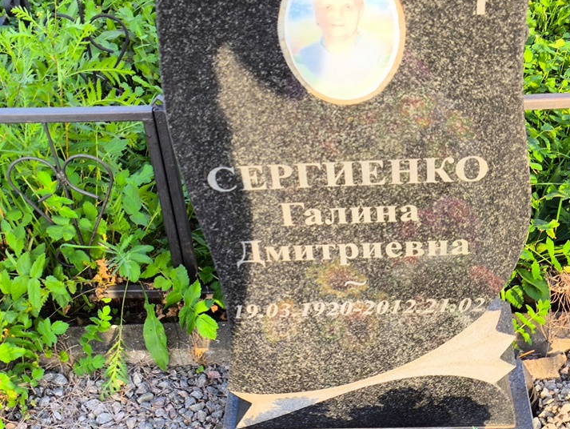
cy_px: 225
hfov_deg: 34.3
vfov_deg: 26.1
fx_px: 923
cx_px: 319
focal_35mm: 56
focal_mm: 4.71
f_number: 1.7
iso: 50
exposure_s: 1/253
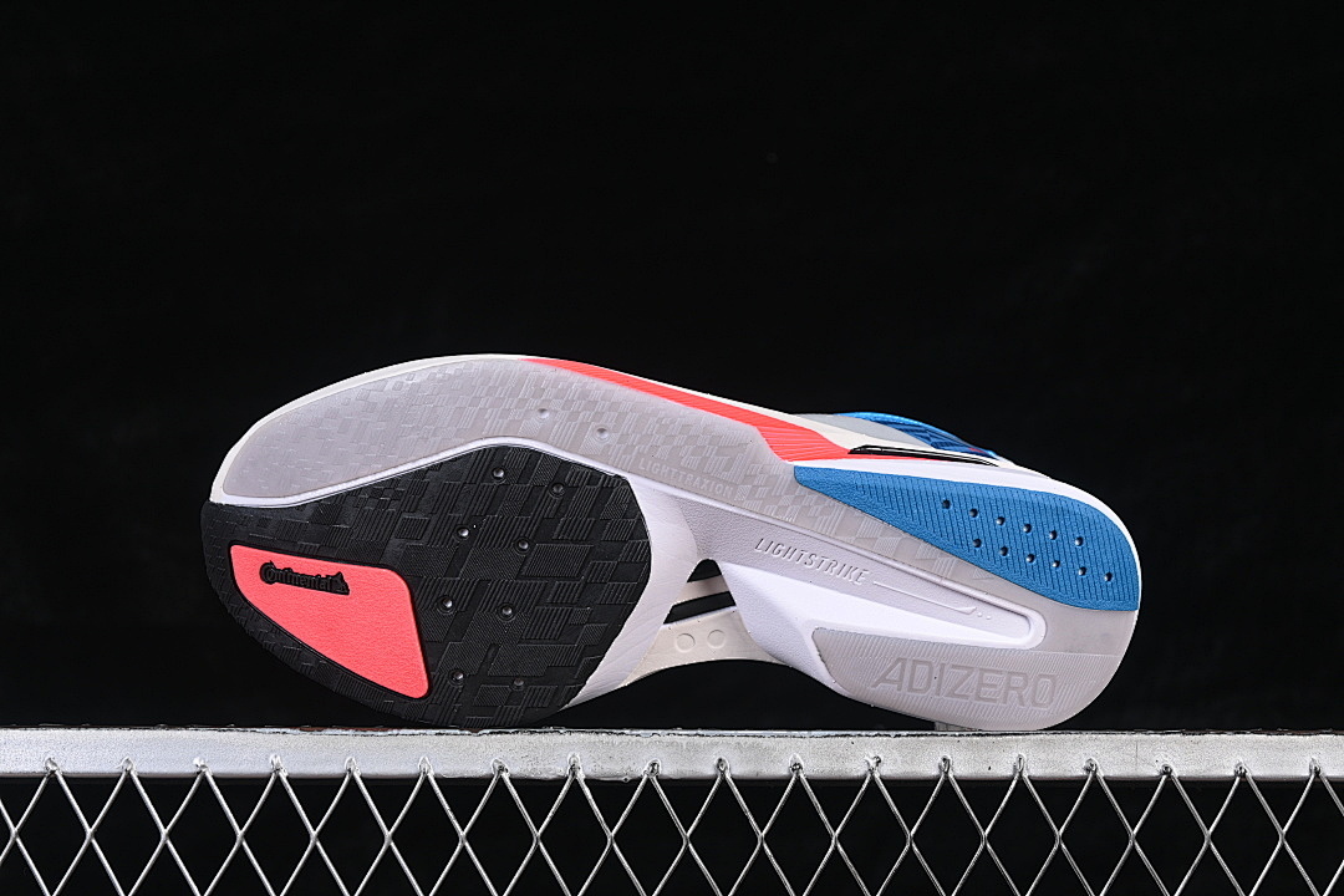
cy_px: 448
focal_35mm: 75
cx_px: 672
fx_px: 2800
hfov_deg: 27.0
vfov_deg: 18.2
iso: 160
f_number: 7.1
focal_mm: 50
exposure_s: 1/80
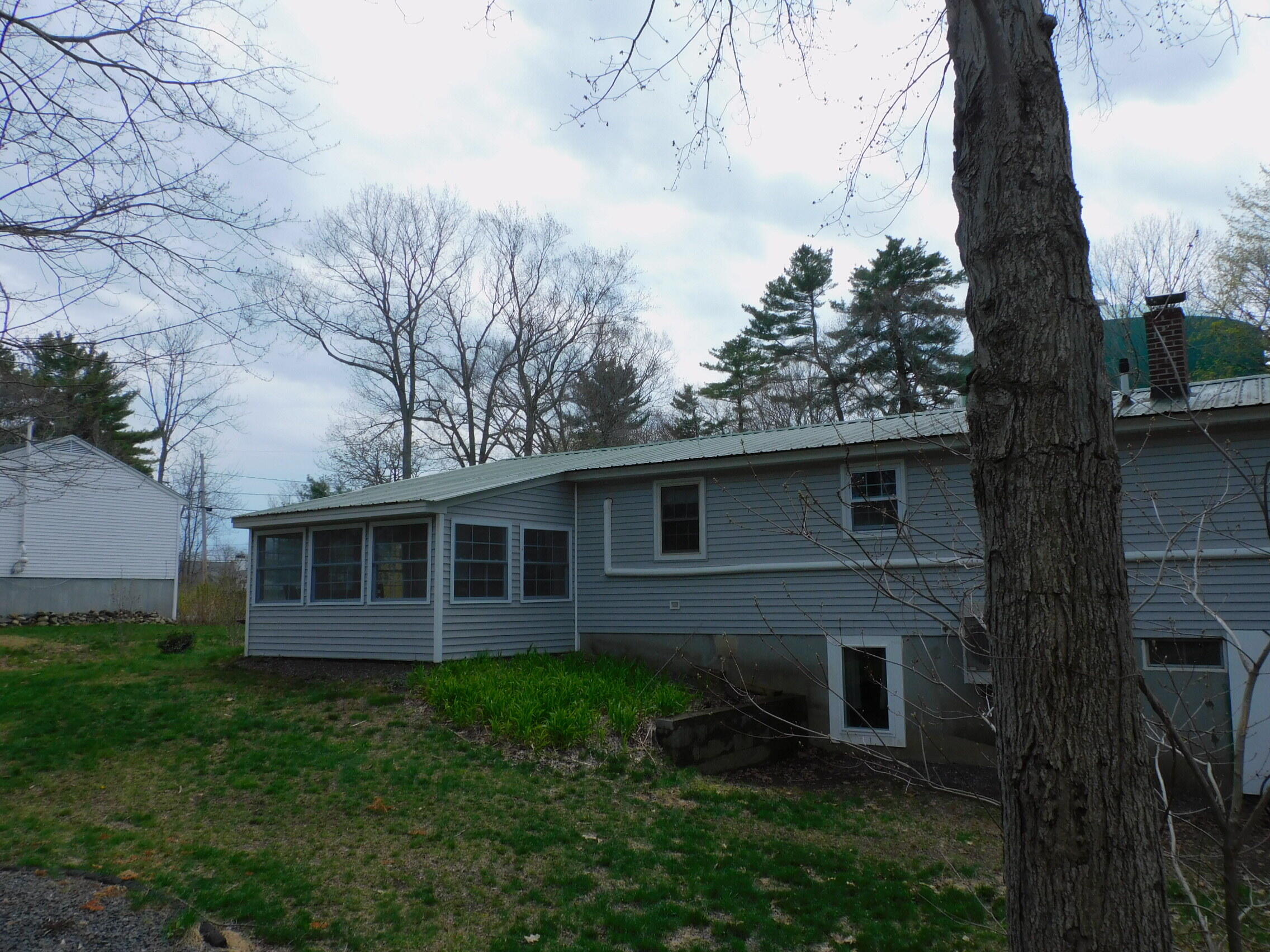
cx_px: 635
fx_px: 1027
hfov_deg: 63.4
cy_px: 476
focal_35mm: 28
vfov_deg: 49.7
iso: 125
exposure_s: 1/1600
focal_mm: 5
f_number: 4
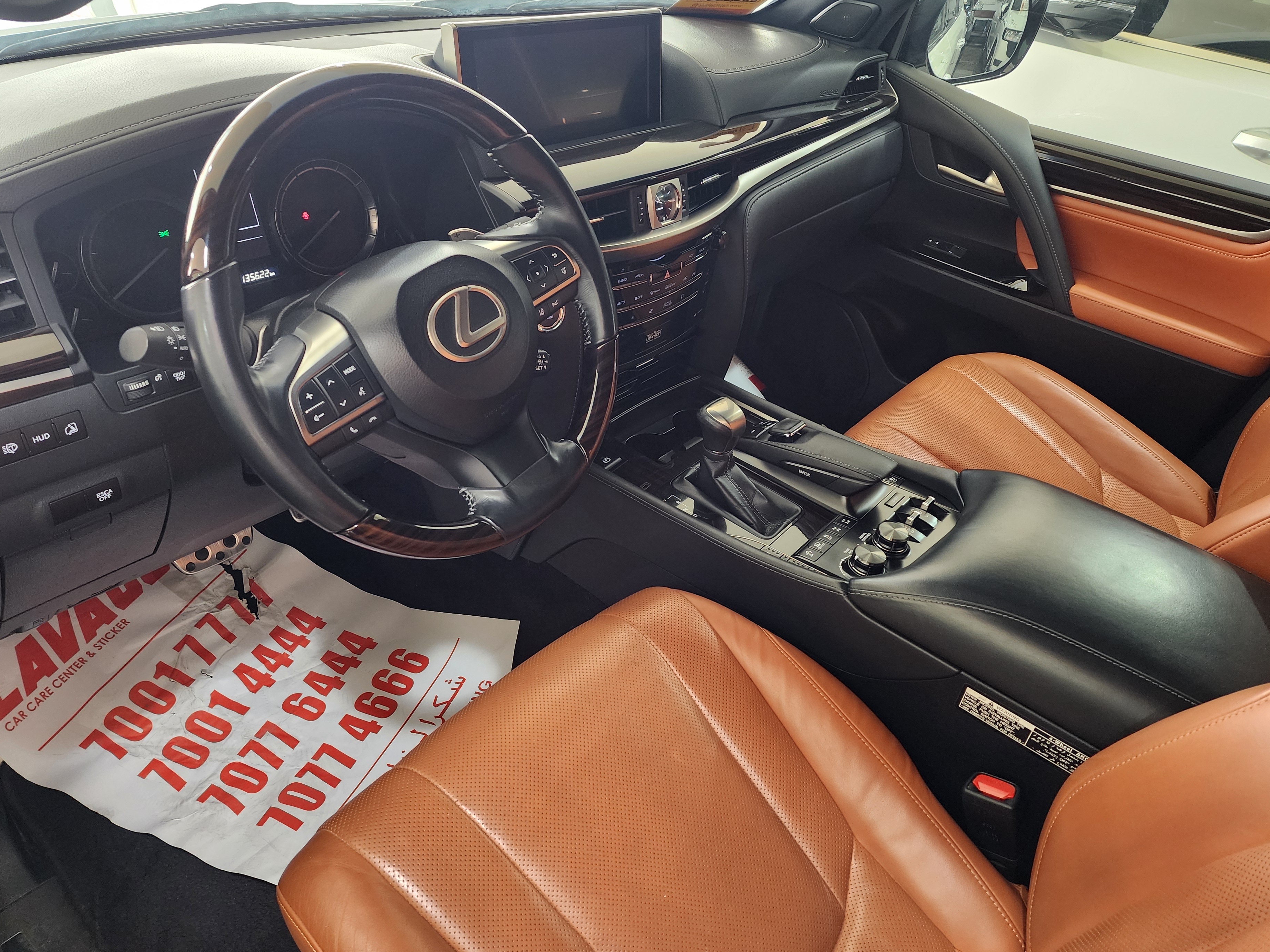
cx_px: 626
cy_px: 439
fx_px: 917
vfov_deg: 54.8
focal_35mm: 25
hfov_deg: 69.4
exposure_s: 1/100
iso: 400
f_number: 1.8
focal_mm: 6.4
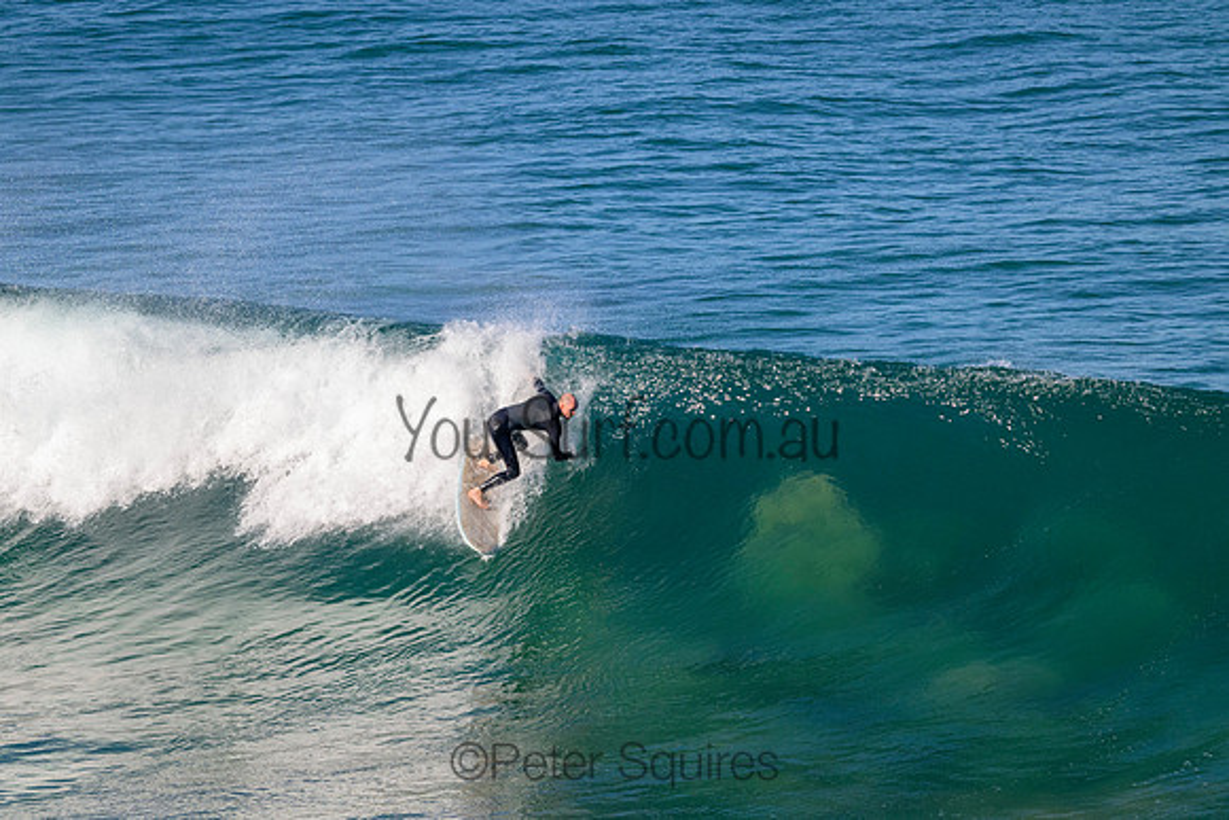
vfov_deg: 3.5
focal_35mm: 390
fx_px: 13317
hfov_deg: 5.3
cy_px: 410
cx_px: 614
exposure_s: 1/2000
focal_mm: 390
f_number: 11
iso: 1800
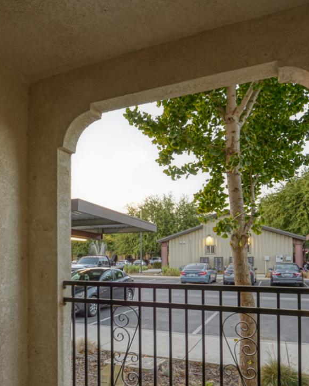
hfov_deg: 53.0
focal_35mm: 27
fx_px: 309
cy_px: 263
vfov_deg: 62.2
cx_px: 135
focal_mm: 14
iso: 400
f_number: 10
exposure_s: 1/8
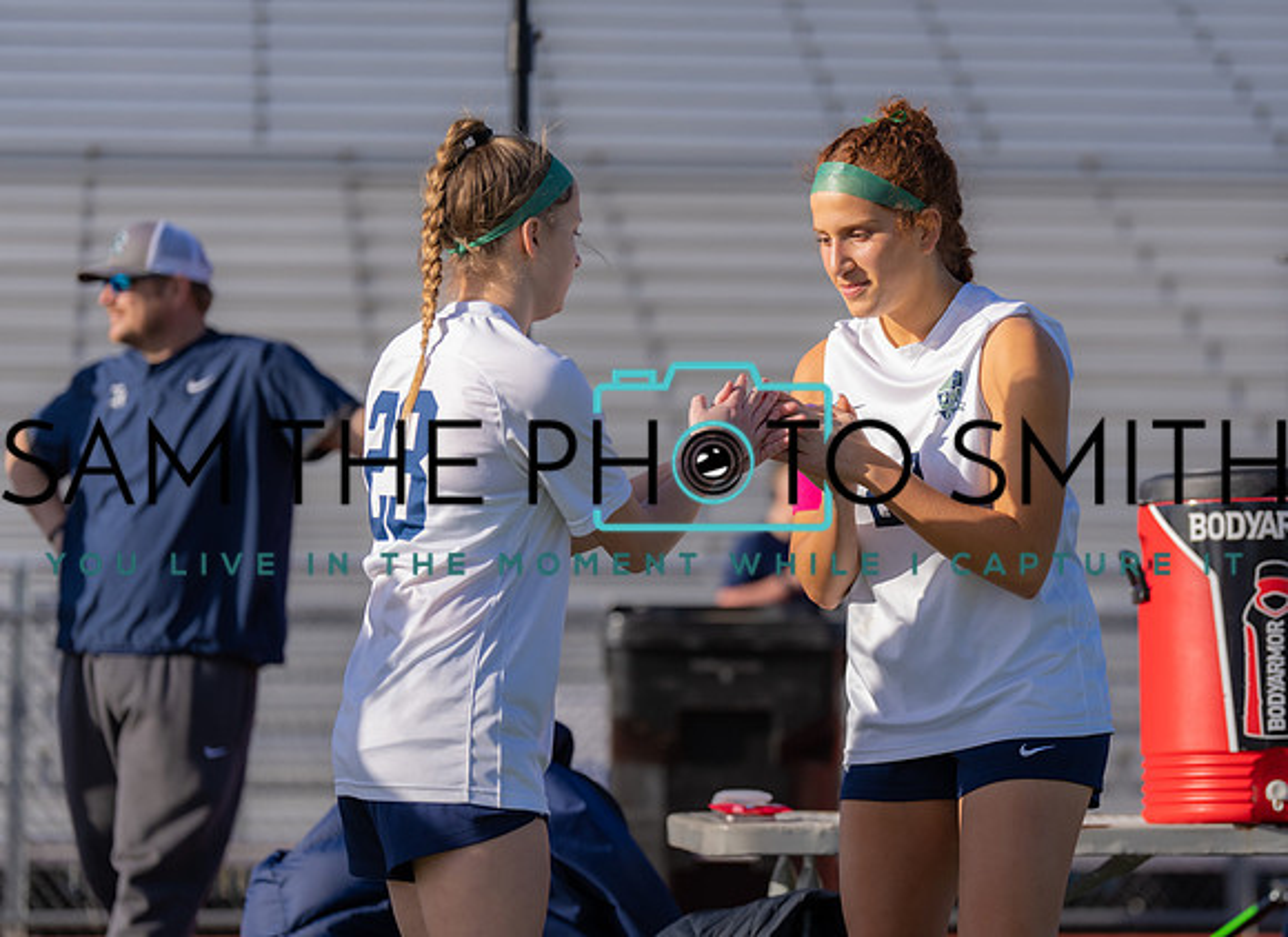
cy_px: 440
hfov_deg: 14.6
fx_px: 5010
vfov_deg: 10.7
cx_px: 746
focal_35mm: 136
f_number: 2.8
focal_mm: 121
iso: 200
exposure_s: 1/3200
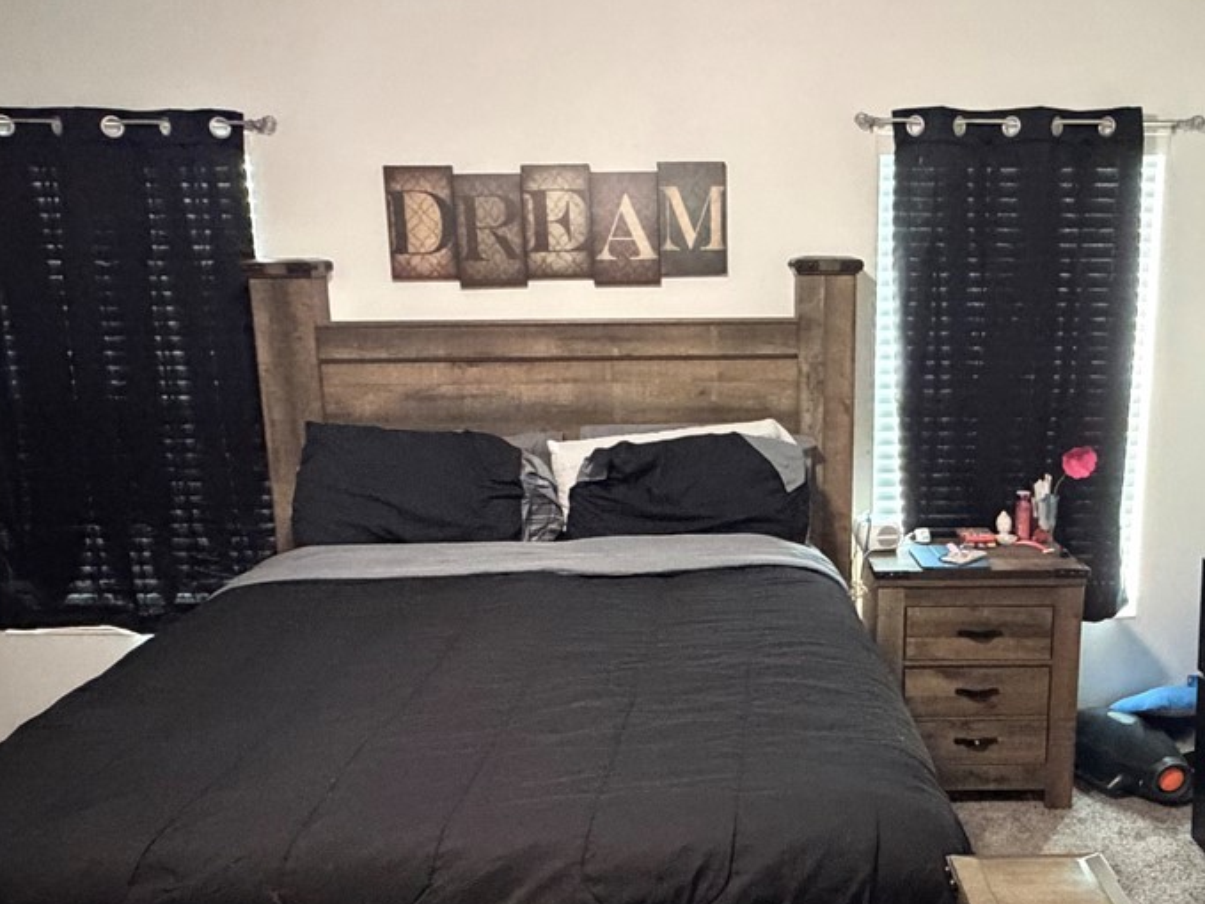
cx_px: 751
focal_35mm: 33
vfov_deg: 42.9
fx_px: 1149
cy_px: 488
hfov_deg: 54.8
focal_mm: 2.22
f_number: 2.2
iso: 1250
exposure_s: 1/40
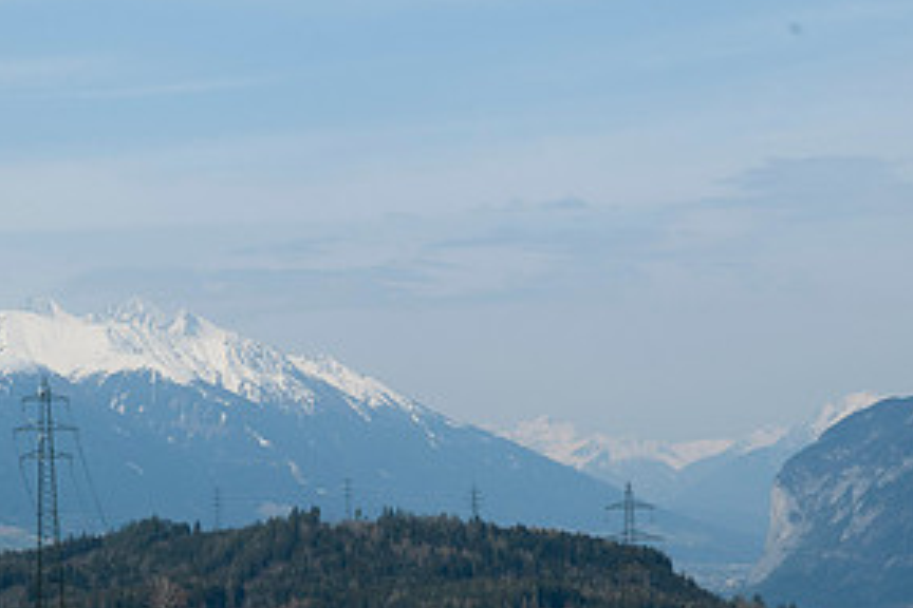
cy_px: 570
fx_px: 3829
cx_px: 327
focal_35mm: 151
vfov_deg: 9.0
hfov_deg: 13.6
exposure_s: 1/500
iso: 200
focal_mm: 75
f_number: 11
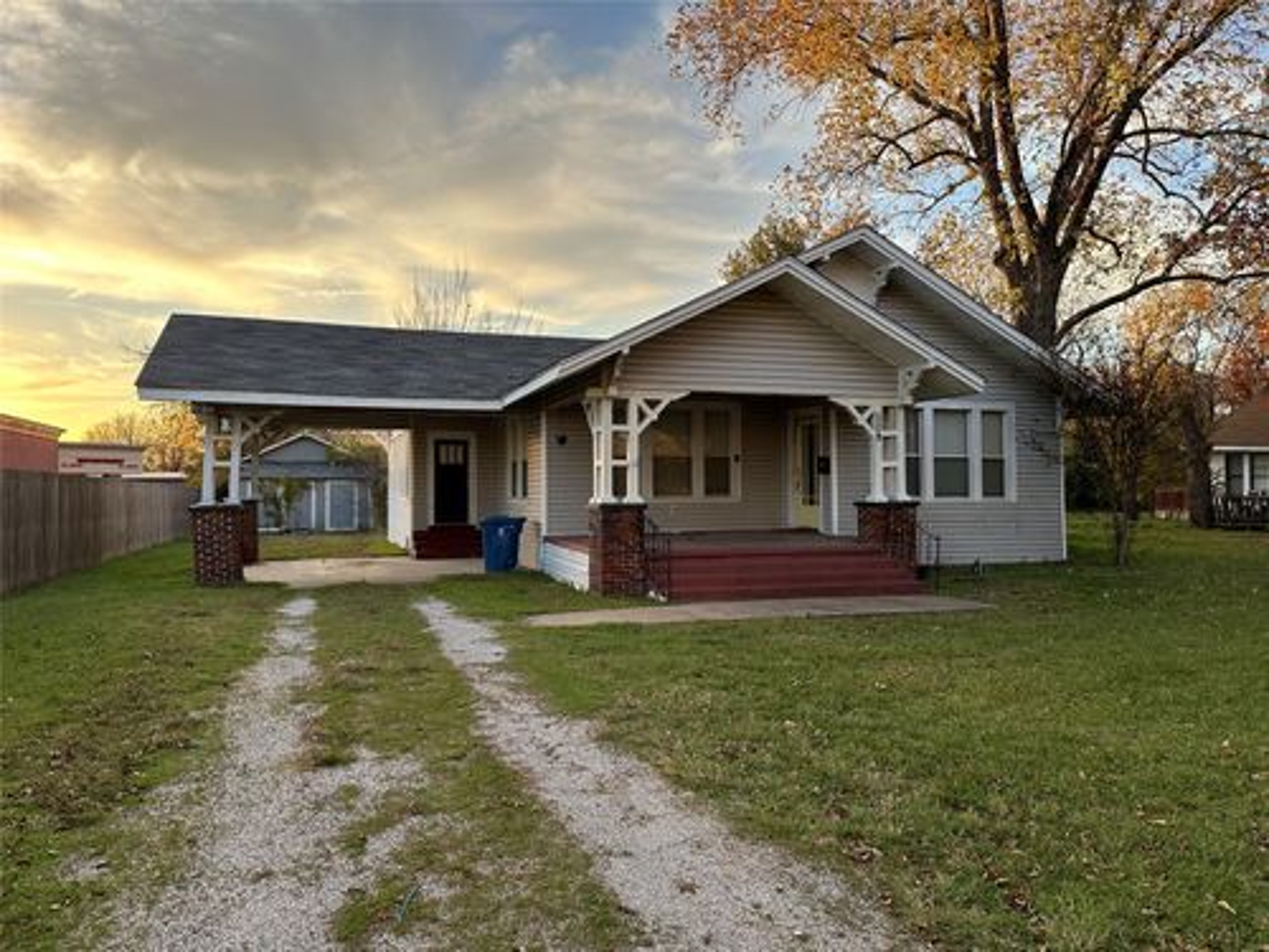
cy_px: 476
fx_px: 880
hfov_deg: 71.6
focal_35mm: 24
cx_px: 634
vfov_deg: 56.8
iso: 80
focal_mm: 6.86
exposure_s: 1/667
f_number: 1.78
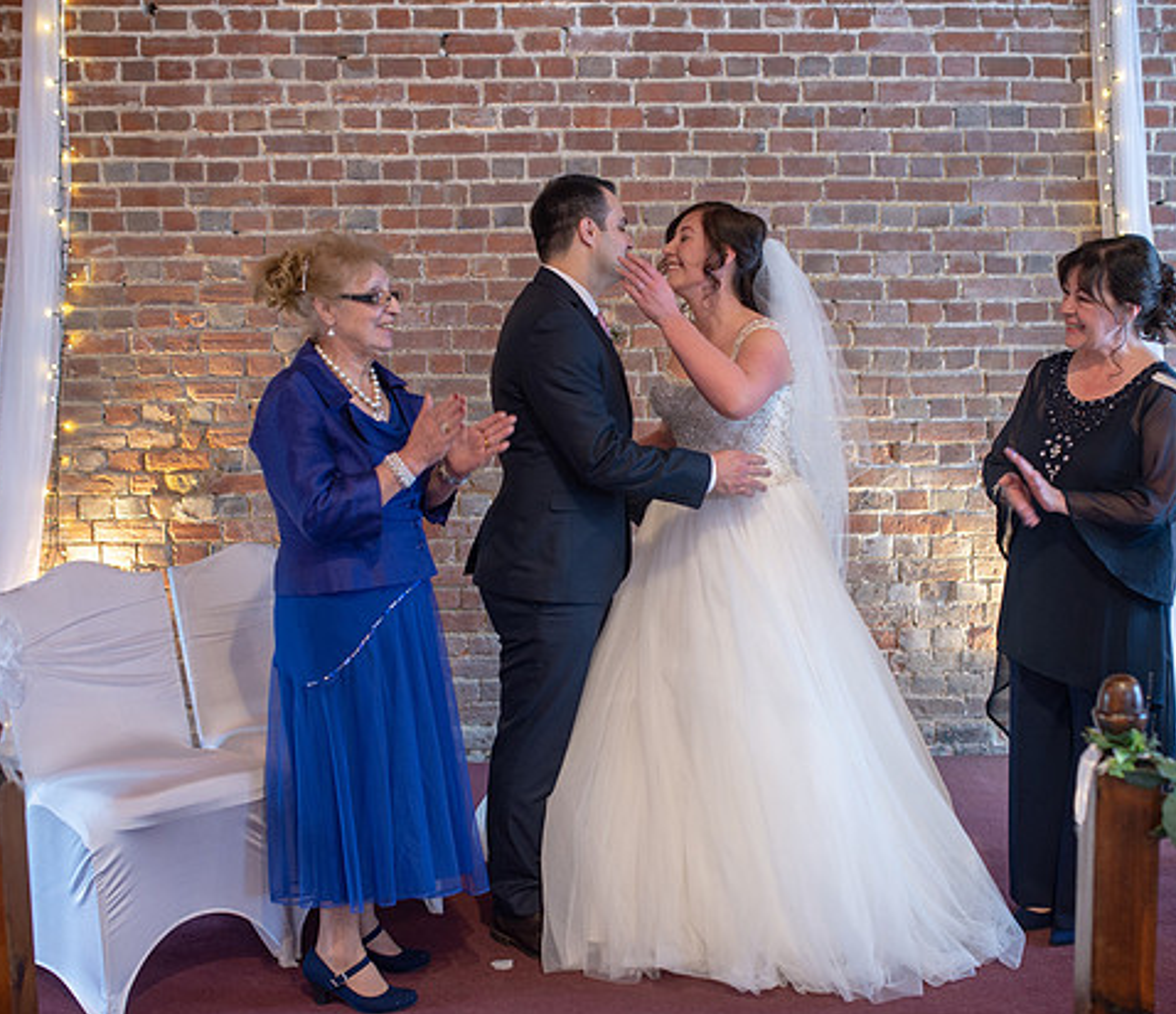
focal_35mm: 45
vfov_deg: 34.9
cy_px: 512
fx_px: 1615
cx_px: 653
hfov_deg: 40.0
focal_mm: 35
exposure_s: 1/100
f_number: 2.5
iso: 400
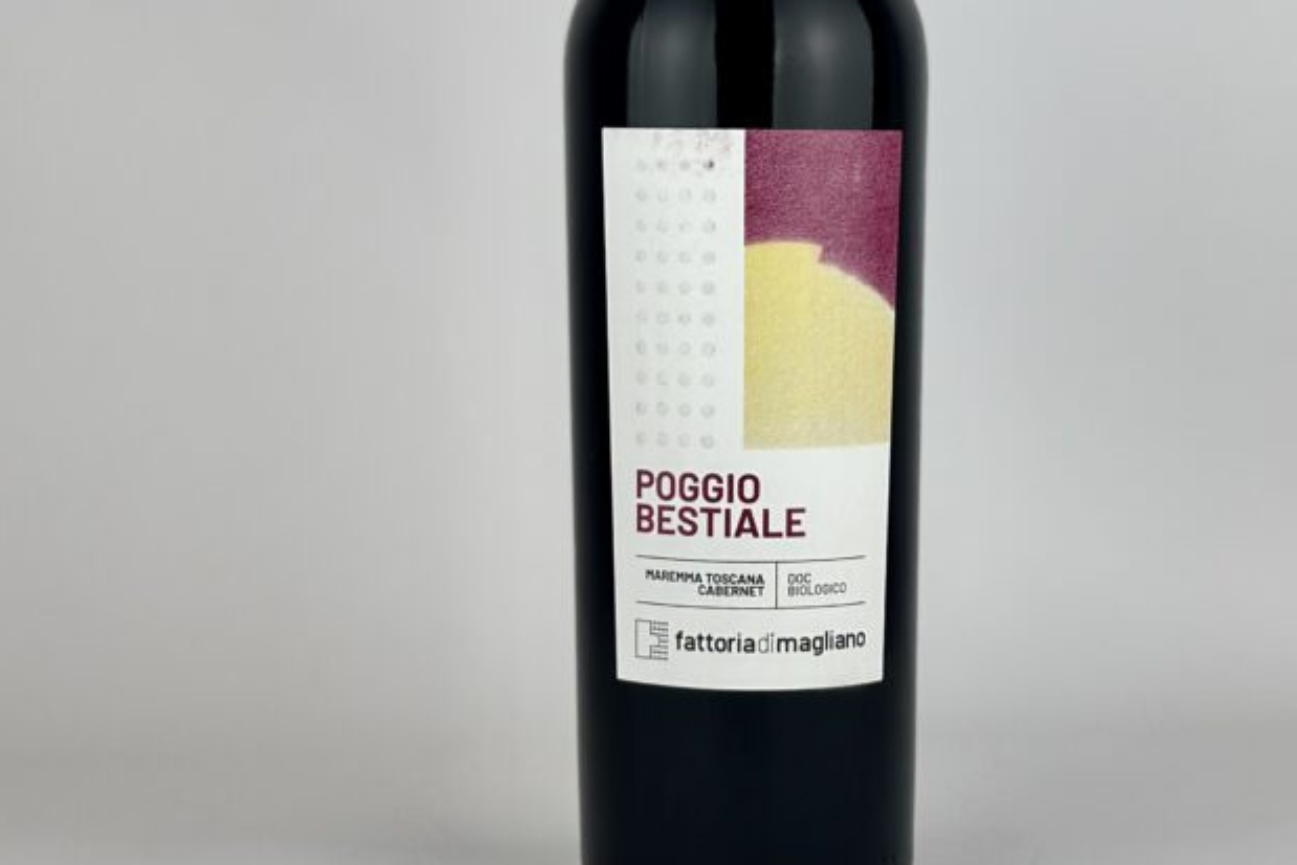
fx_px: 3099
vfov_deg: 15.8
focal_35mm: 86
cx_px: 727
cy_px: 196
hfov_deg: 23.6
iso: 80
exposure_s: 1/1120
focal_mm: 6.86
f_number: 1.78
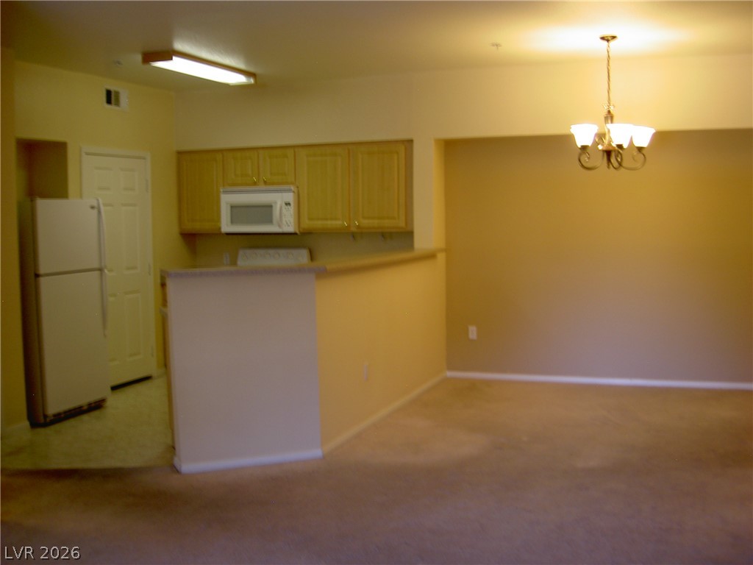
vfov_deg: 36.8
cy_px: 282
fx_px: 848
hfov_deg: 47.9
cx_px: 376
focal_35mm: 39
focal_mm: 8
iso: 100
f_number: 2.8
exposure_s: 1/10
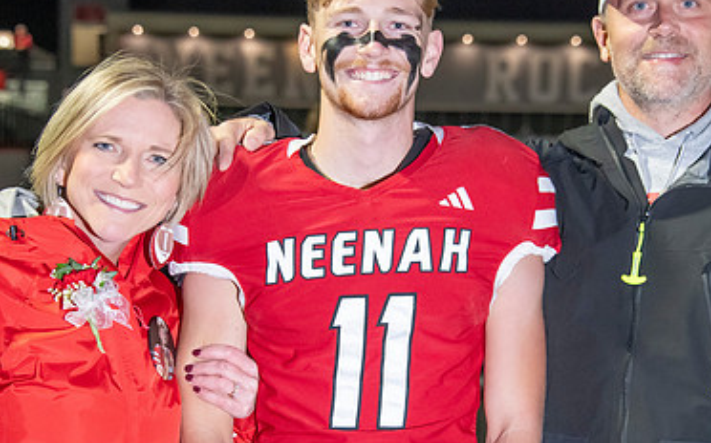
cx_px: 386
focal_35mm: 124
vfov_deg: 10.5
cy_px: 282
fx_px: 2401
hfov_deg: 16.8
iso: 5000
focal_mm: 78
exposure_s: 1/160
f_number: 5.6
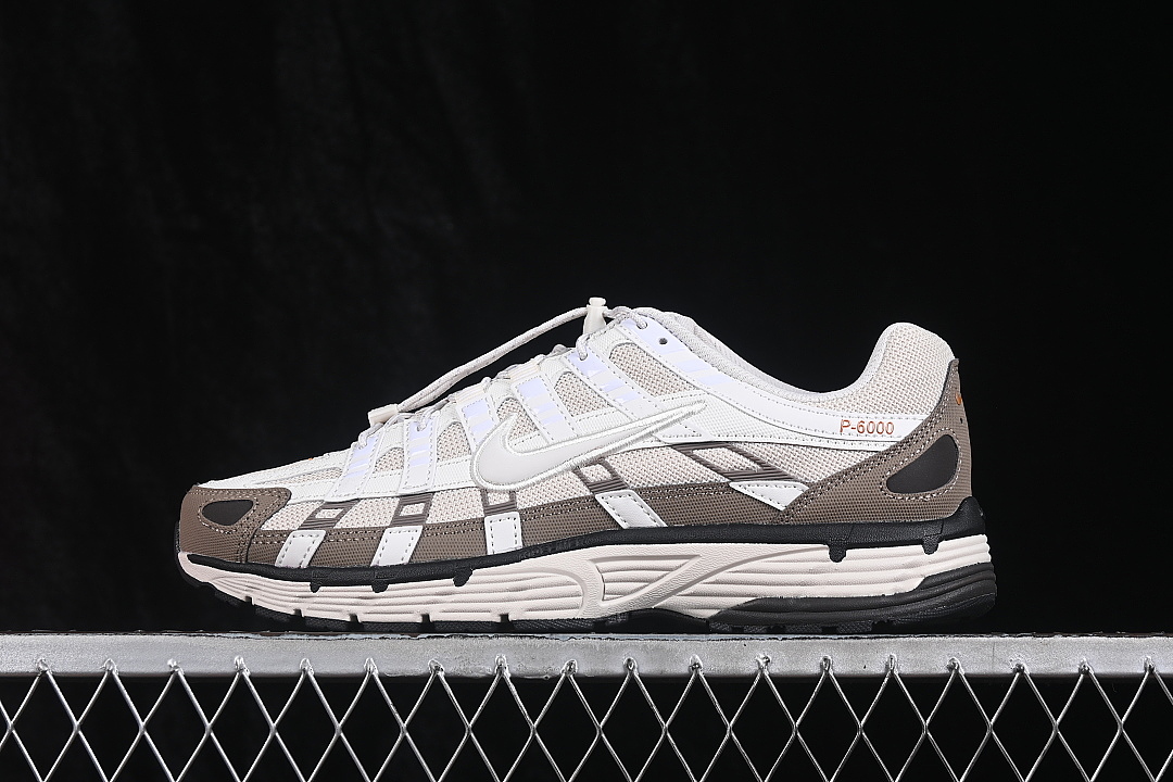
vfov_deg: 18.2
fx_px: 2444
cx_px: 586
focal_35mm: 75
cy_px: 391
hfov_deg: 27.0
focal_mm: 50
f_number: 8
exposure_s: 1/80
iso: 160
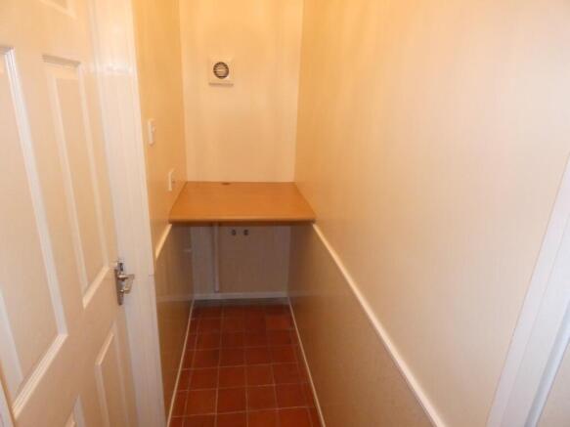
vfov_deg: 66.0
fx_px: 329
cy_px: 214
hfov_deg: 81.8
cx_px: 285
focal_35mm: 20
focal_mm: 3.6
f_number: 2.8
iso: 800
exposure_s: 1/125
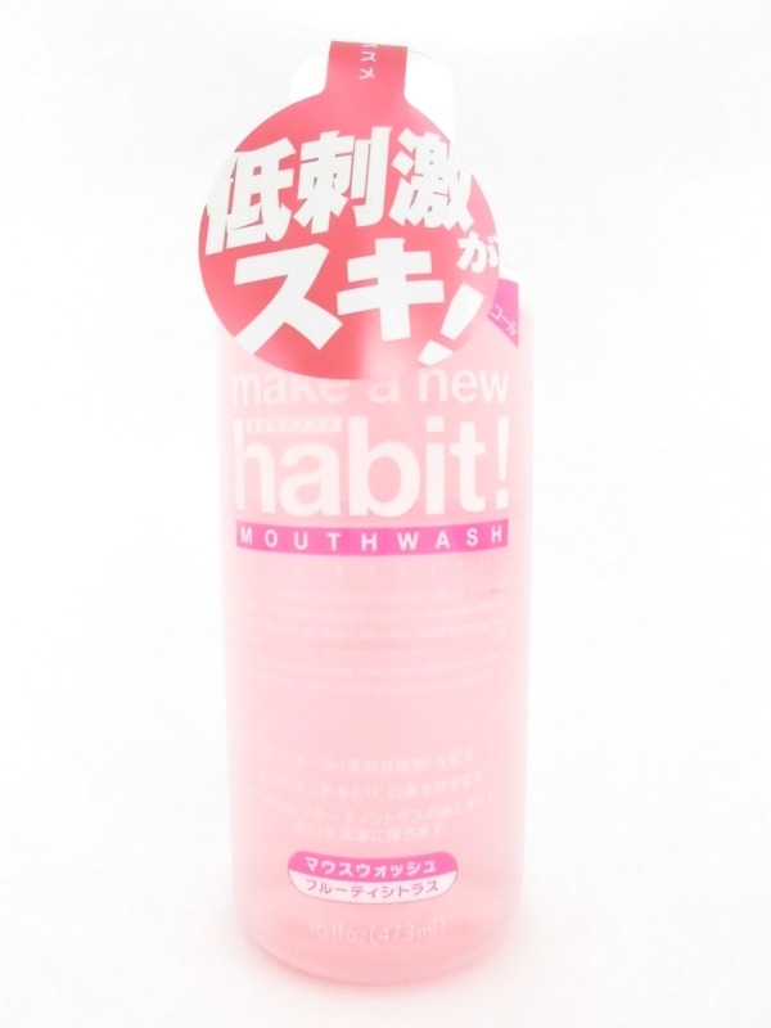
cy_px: 514
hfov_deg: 53.1
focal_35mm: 26
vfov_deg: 67.3
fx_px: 772
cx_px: 386
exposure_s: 1/60
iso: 400
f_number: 3.5
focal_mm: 4.6
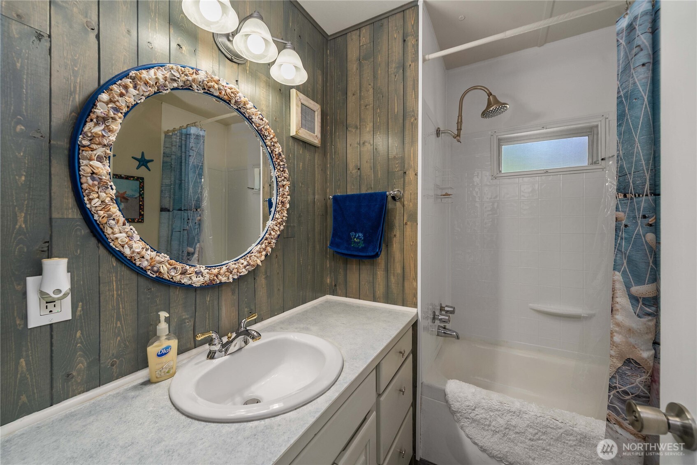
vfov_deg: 85.5
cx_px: 348
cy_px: 232
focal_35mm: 13
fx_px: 252
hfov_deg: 108.3
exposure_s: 1/6
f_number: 7.1
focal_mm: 13
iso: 1000
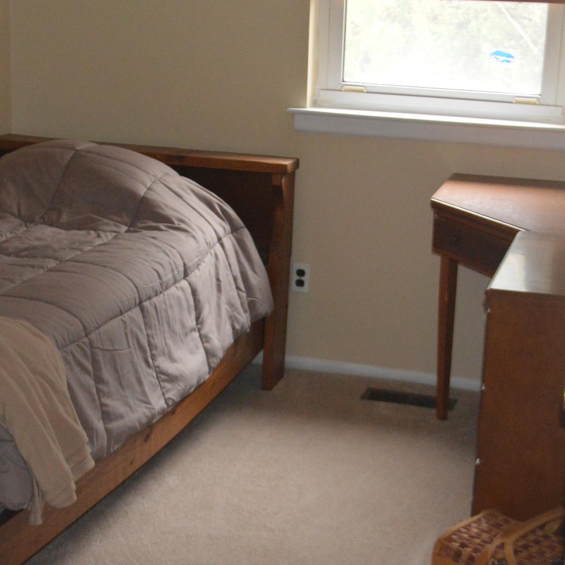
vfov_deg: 25.0
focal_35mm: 69
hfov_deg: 25.0
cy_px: 298
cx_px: 282
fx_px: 1274
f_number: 4.5
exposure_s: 1/60
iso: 2800
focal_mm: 30
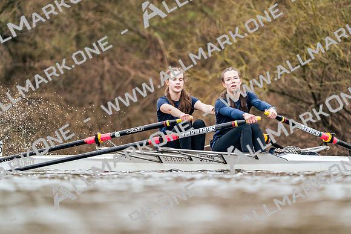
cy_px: 117
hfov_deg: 3.4
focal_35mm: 600
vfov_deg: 2.3
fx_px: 5851
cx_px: 176
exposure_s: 1/1600
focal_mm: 600
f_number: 6.3
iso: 5000
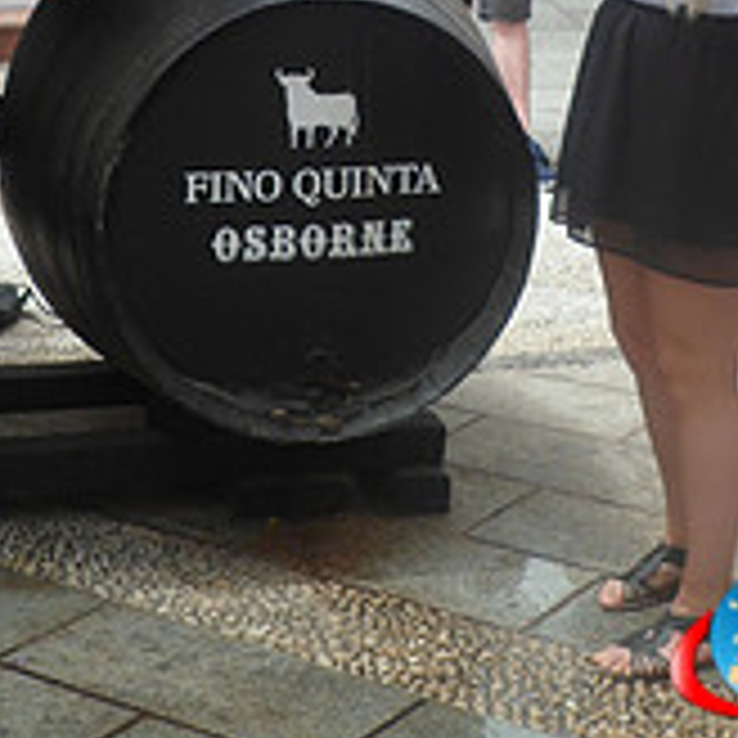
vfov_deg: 16.1
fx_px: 2460
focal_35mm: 102
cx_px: 416
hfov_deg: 17.1
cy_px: -234
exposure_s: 1/250
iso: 80
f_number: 4.2
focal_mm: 7.8
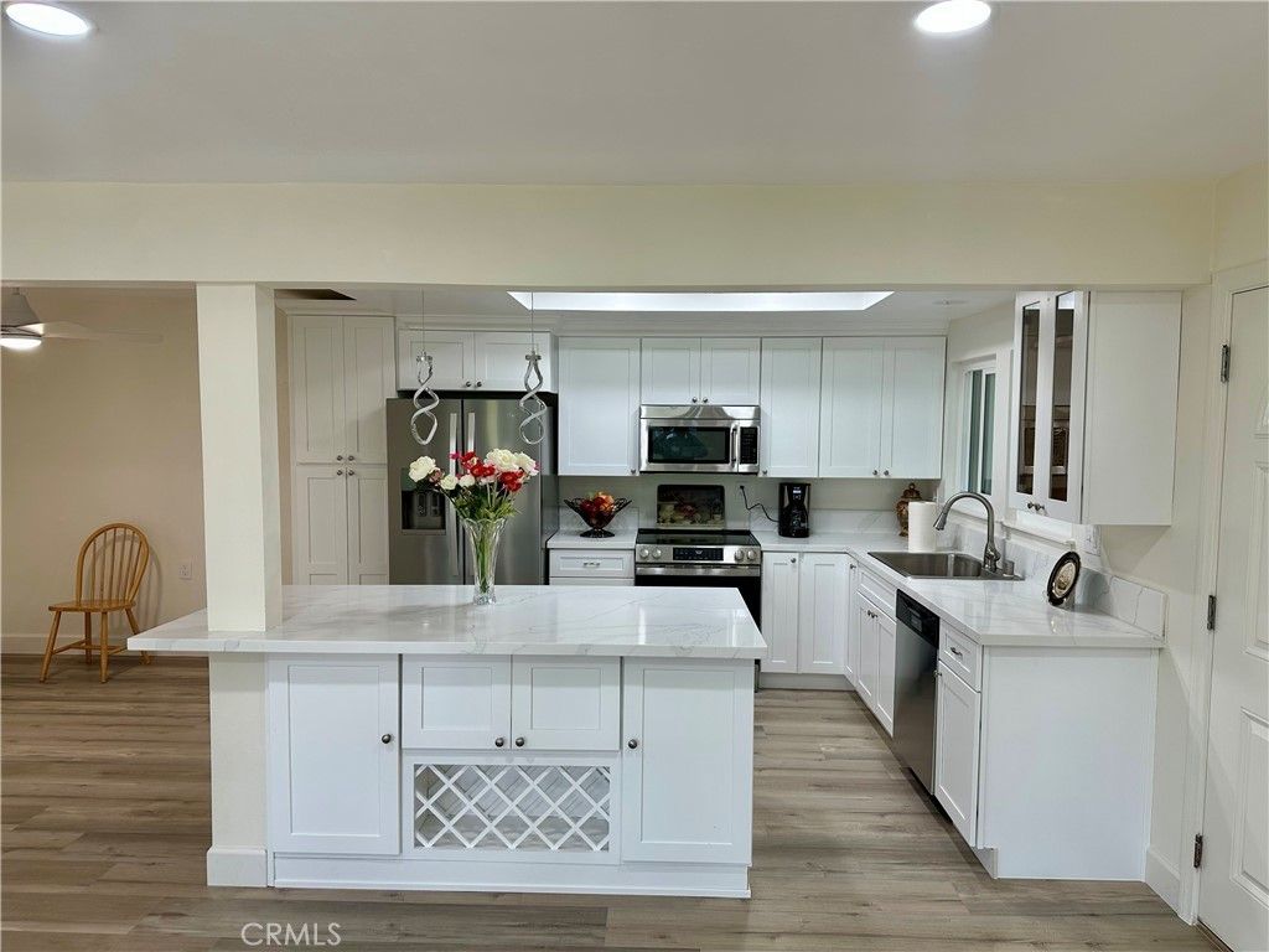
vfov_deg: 56.8
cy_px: 476
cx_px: 634
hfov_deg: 71.6
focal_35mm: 24
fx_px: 880
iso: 100
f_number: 1.78
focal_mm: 6.86
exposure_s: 1/120
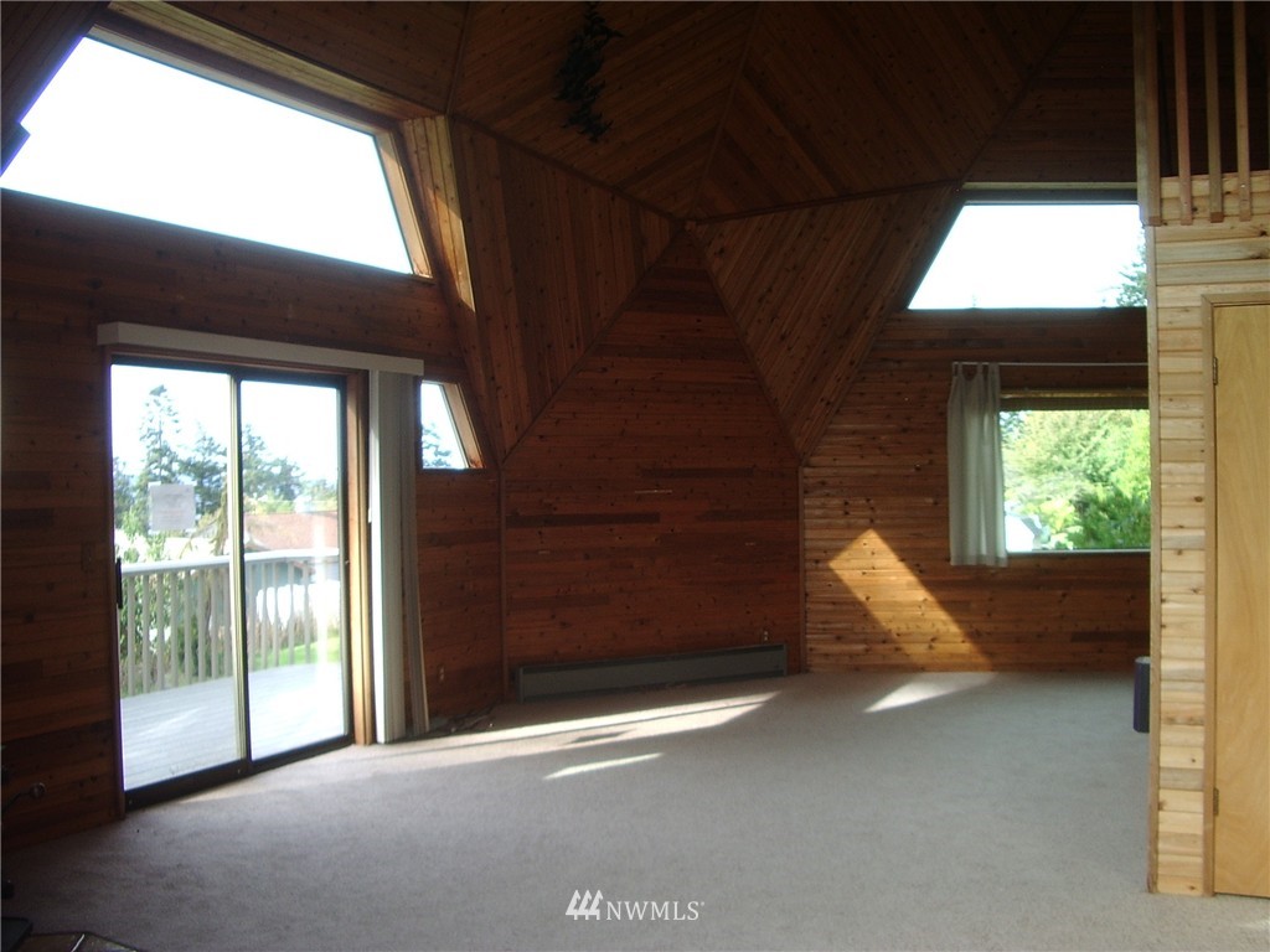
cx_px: 635
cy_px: 476
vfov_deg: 40.7
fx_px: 1284
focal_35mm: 35
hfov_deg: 52.6
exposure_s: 1/60
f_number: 2.6
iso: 50
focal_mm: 5.8
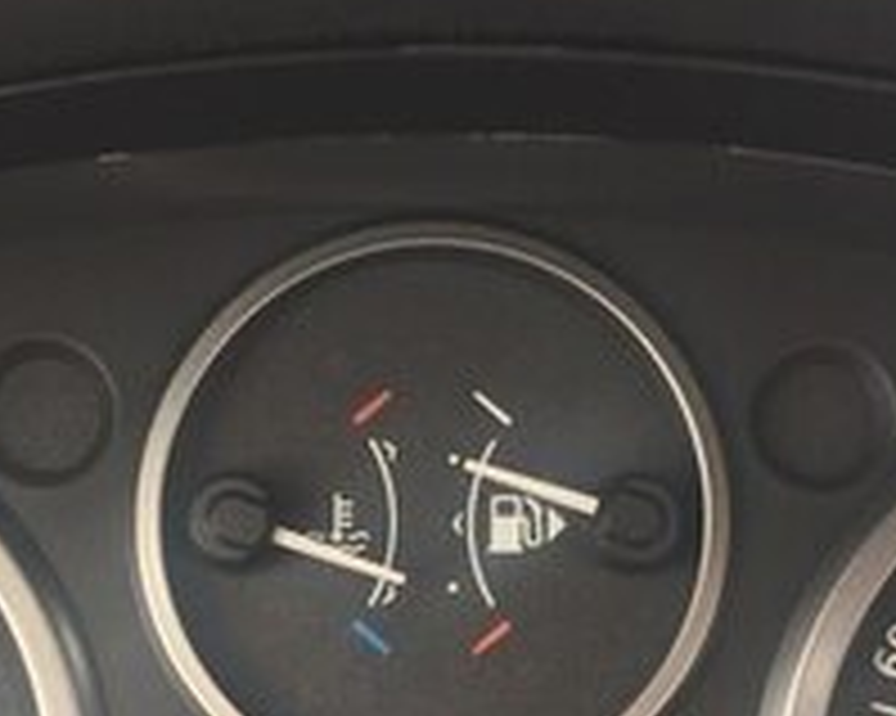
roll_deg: -2.7
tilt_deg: -25.5
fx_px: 2491
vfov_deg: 15.6
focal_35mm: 94
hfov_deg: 20.4
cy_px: 903
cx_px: 356
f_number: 2.2
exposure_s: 1/50
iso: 25
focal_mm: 4.15
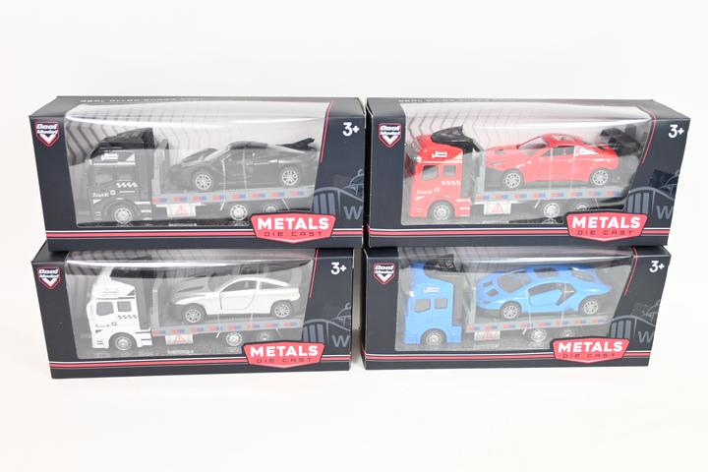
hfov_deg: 52.2
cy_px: 236
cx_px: 354
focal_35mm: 37
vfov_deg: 36.2
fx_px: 723
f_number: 4.2
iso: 720
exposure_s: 1/125
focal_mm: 24.5
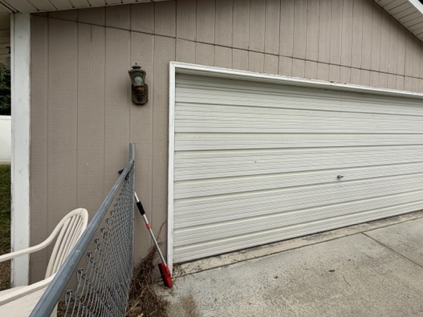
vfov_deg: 73.9
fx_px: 208
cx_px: 237
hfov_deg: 90.6
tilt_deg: -1.1
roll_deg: -1.4
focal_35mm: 17
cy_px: 126
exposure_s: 1/770
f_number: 2.2
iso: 32
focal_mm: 2.22
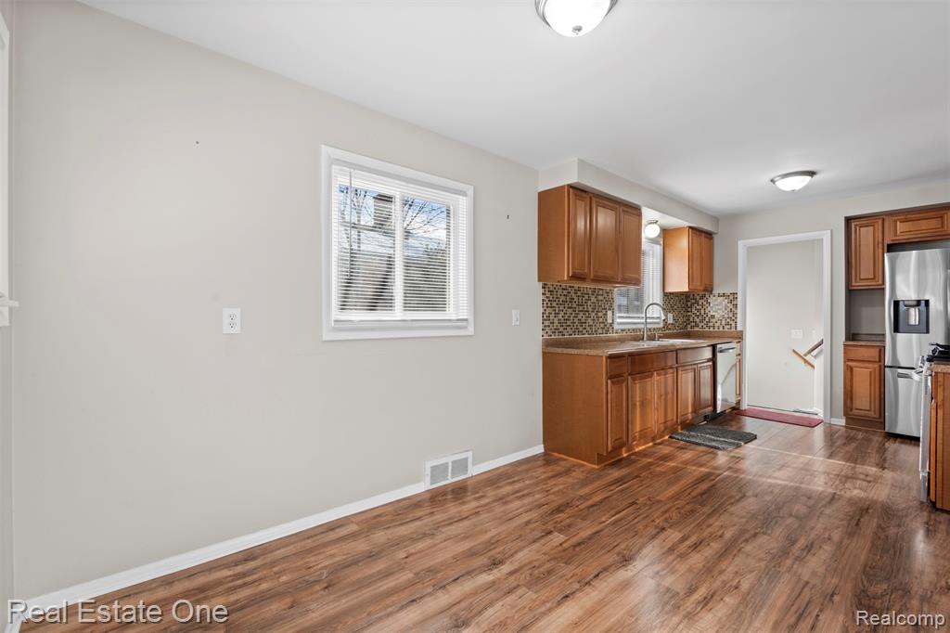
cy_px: 316
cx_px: 475
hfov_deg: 96.8
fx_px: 422
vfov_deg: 73.7
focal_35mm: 16
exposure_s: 1/8
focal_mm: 16
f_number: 9
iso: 250
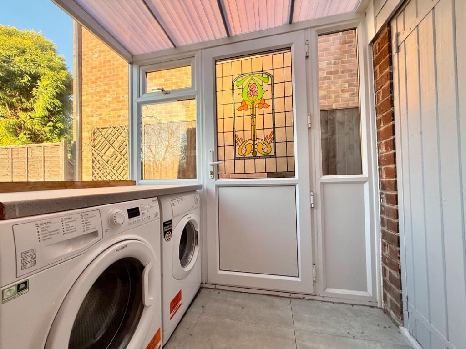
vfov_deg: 85.7
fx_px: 188
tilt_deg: +1.7
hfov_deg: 102.1
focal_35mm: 14
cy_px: 174
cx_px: 233
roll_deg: +1.0
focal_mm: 2.22
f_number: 2.2
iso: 64
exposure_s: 1/193
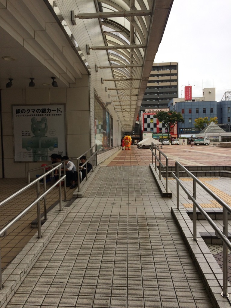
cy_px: 154
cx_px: 116
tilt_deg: -6.4
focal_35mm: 29
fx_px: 258
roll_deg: +3.4
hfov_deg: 48.2
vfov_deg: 61.7
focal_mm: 4.15
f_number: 2.2
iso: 32
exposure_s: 1/228
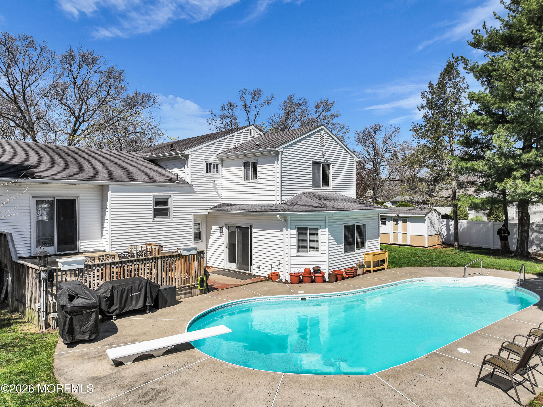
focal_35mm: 24
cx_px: 272
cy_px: 204
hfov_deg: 71.6
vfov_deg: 56.8
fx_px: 376
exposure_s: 1/3200
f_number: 2.8
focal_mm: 12.29
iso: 120
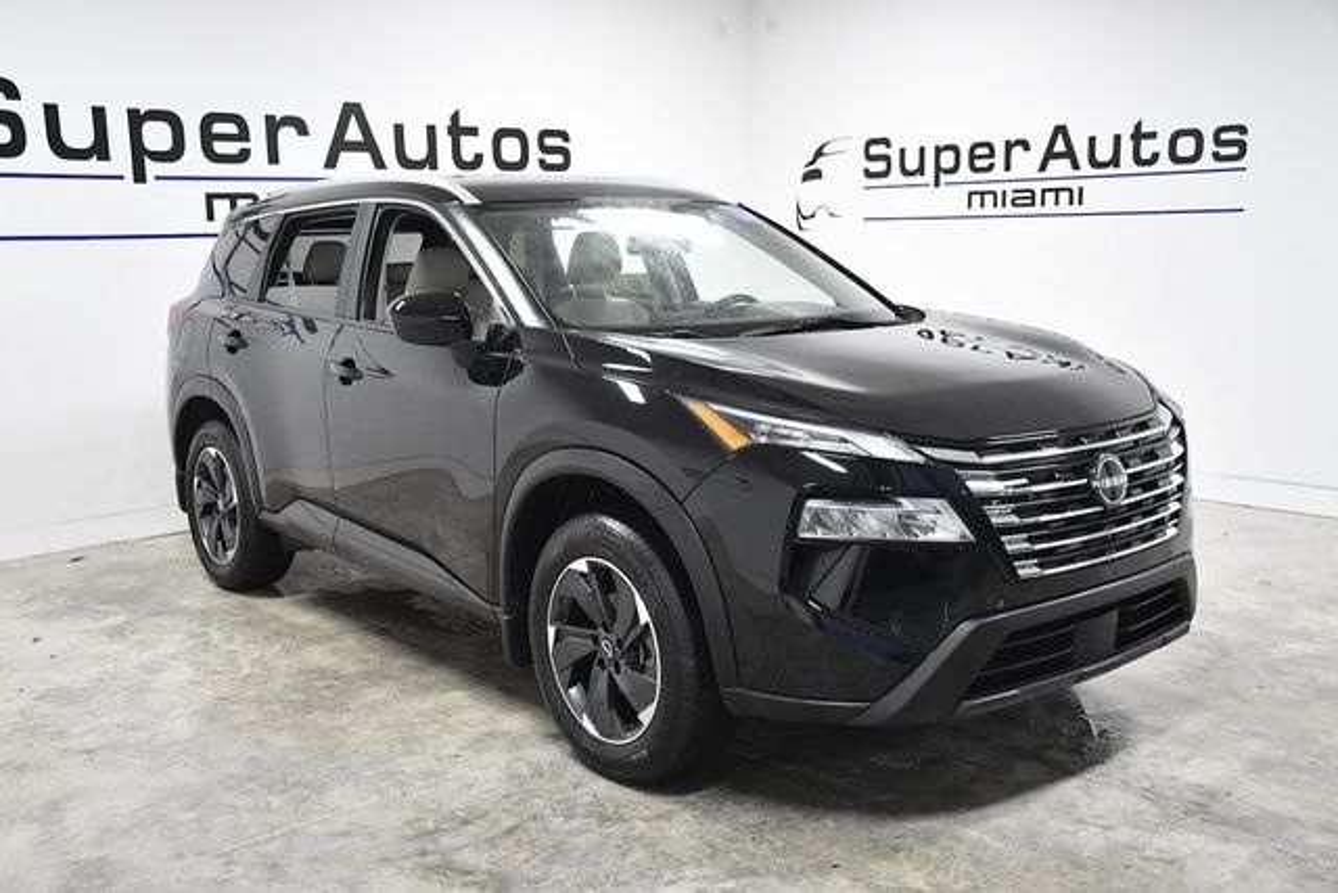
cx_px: 669
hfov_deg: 55.8
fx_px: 1264
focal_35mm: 34
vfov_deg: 38.9
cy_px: 446
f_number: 4.5
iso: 2500
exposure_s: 1/320
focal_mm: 23
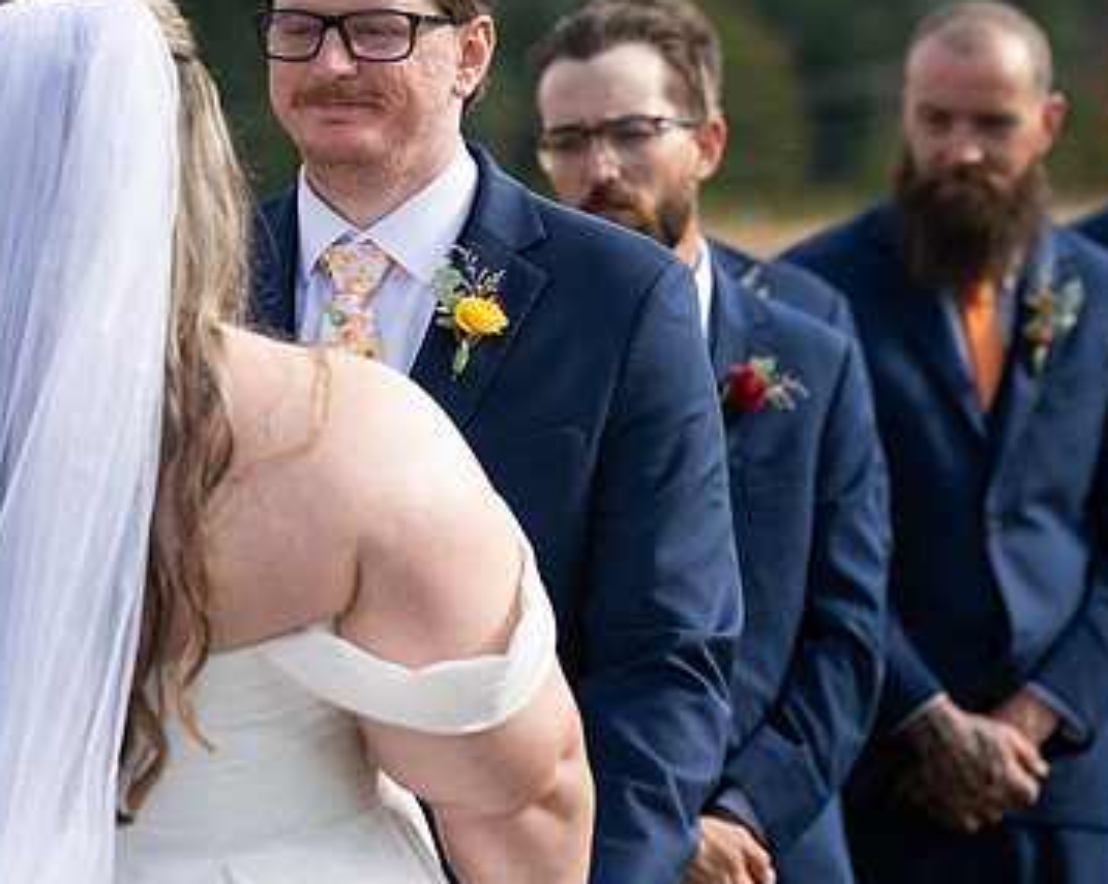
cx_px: 413
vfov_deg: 6.7
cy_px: 368
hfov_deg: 8.4
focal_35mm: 229
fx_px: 7503
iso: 400
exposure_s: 1/1250
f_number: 4.5
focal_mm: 150
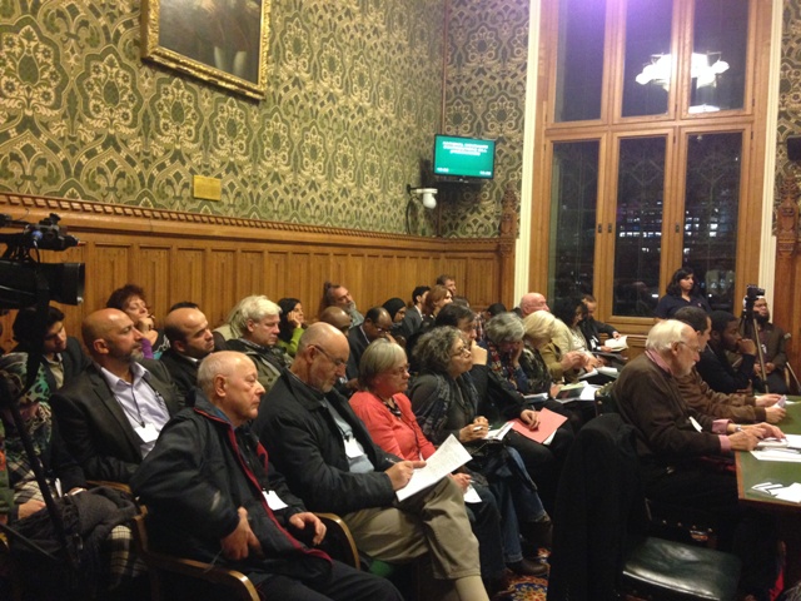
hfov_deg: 55.4
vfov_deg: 42.9
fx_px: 764
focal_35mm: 33
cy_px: 300
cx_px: 400
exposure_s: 1/15
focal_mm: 4.12
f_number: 2.4
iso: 400
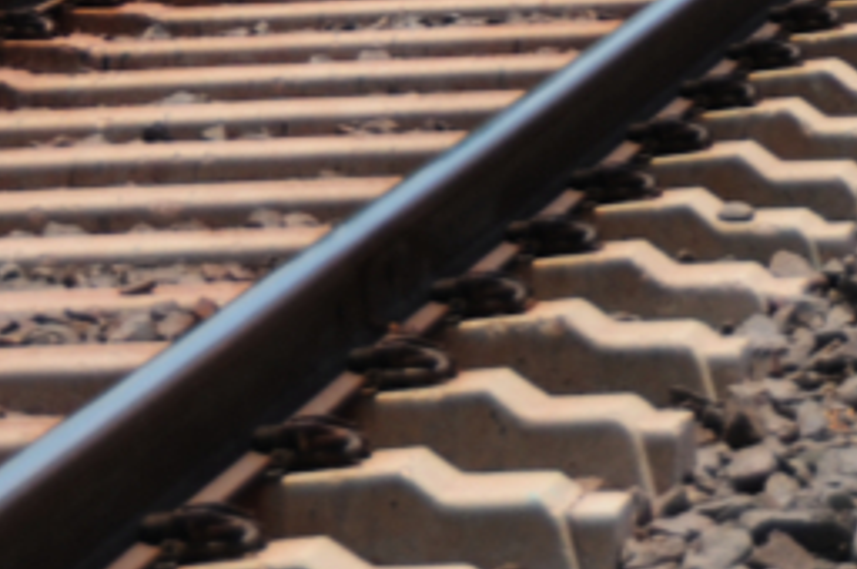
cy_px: -385
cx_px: 449
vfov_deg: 4.5
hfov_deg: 6.8
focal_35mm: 305
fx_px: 7251
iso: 200
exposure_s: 1/1600
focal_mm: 52
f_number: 4.8
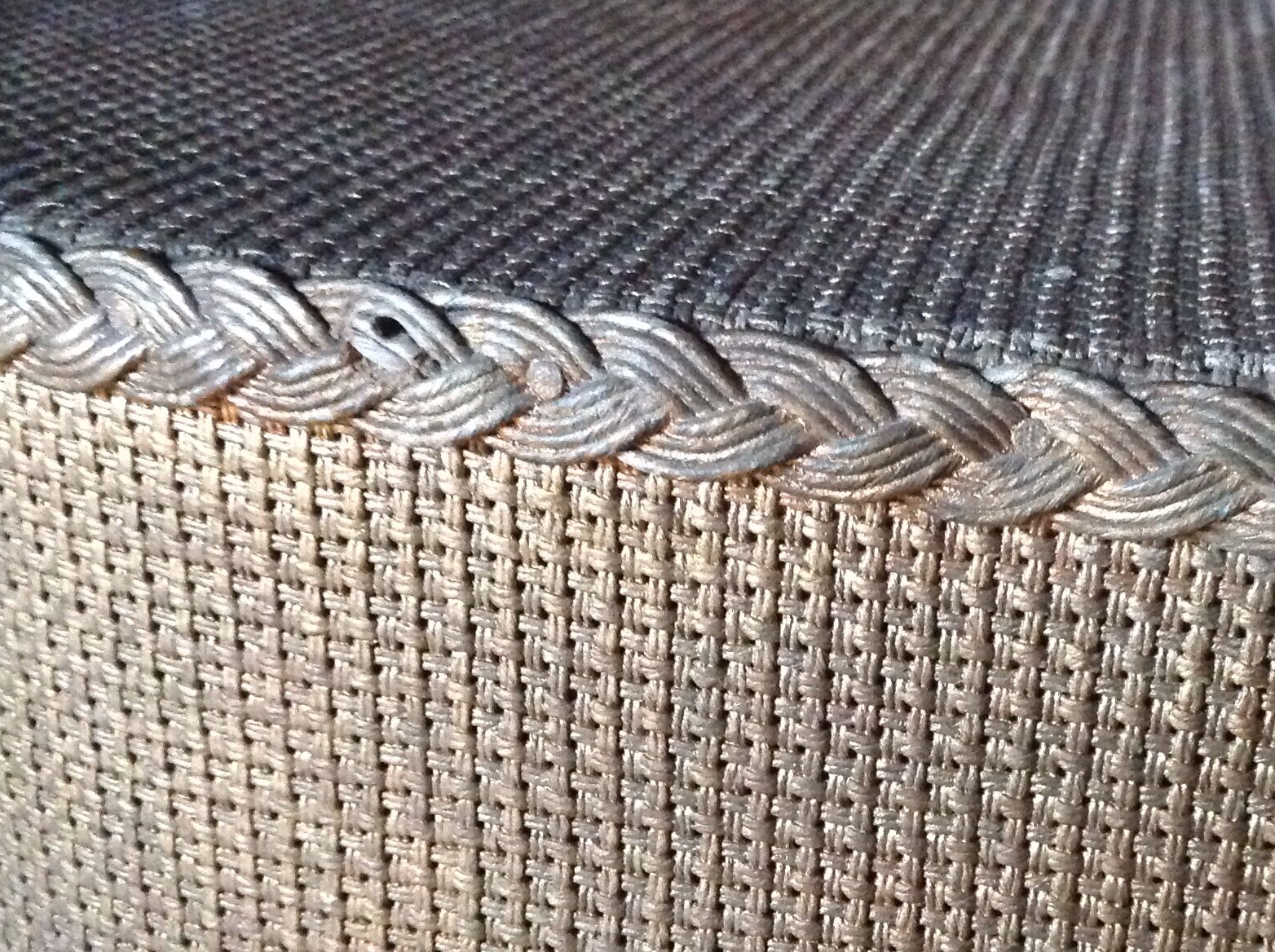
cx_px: 907
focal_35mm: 58
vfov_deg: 25.0
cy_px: 655
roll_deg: -2.2
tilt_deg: -24.6
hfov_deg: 32.8
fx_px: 2133
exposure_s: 1/15
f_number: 2.4
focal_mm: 4.28
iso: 800
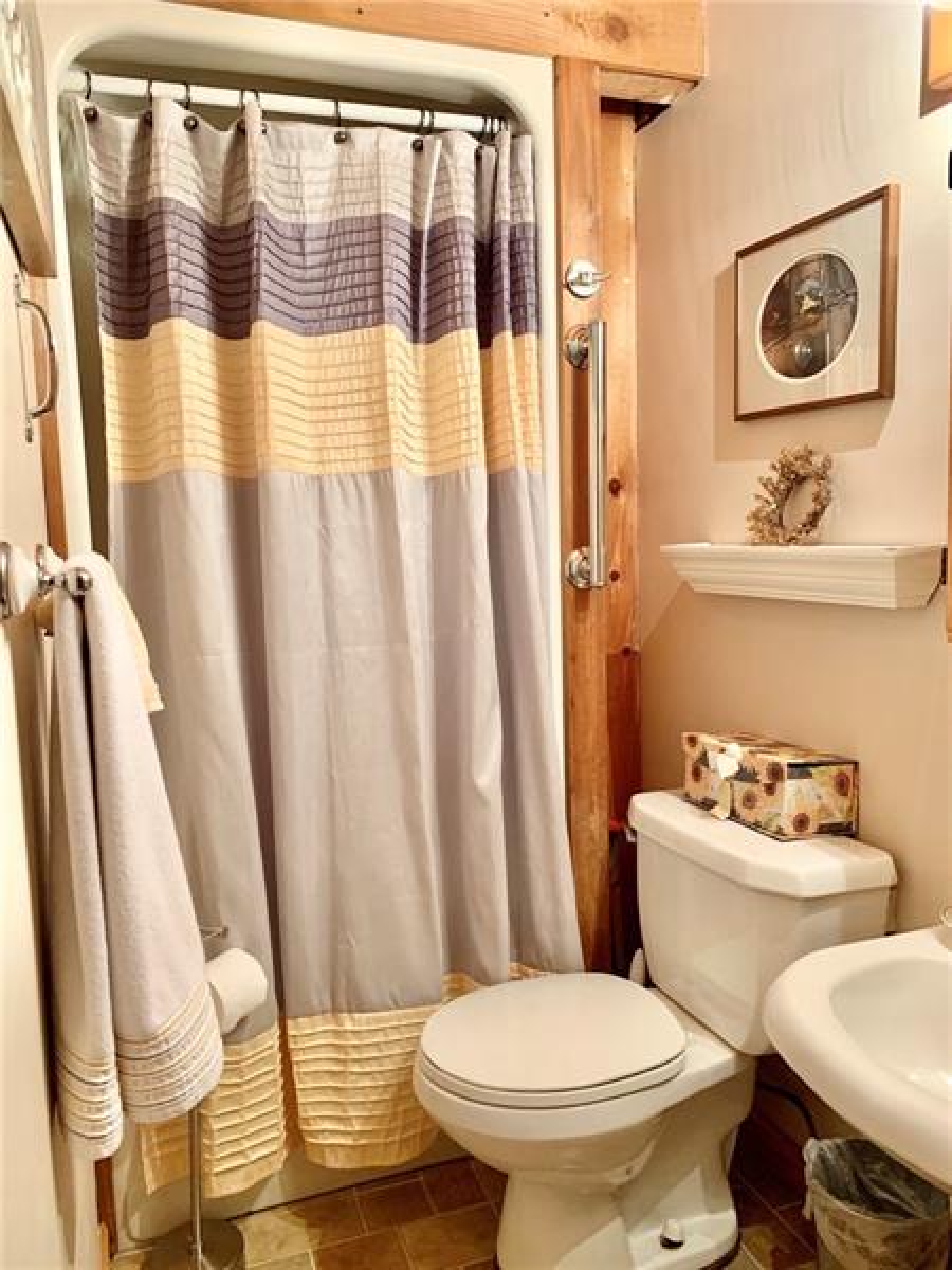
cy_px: 635
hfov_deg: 53.1
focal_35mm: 26
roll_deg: +1.7
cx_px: 476
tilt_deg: -5.9
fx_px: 953
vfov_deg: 67.3
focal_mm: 4.25
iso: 320
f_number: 1.8
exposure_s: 1/60
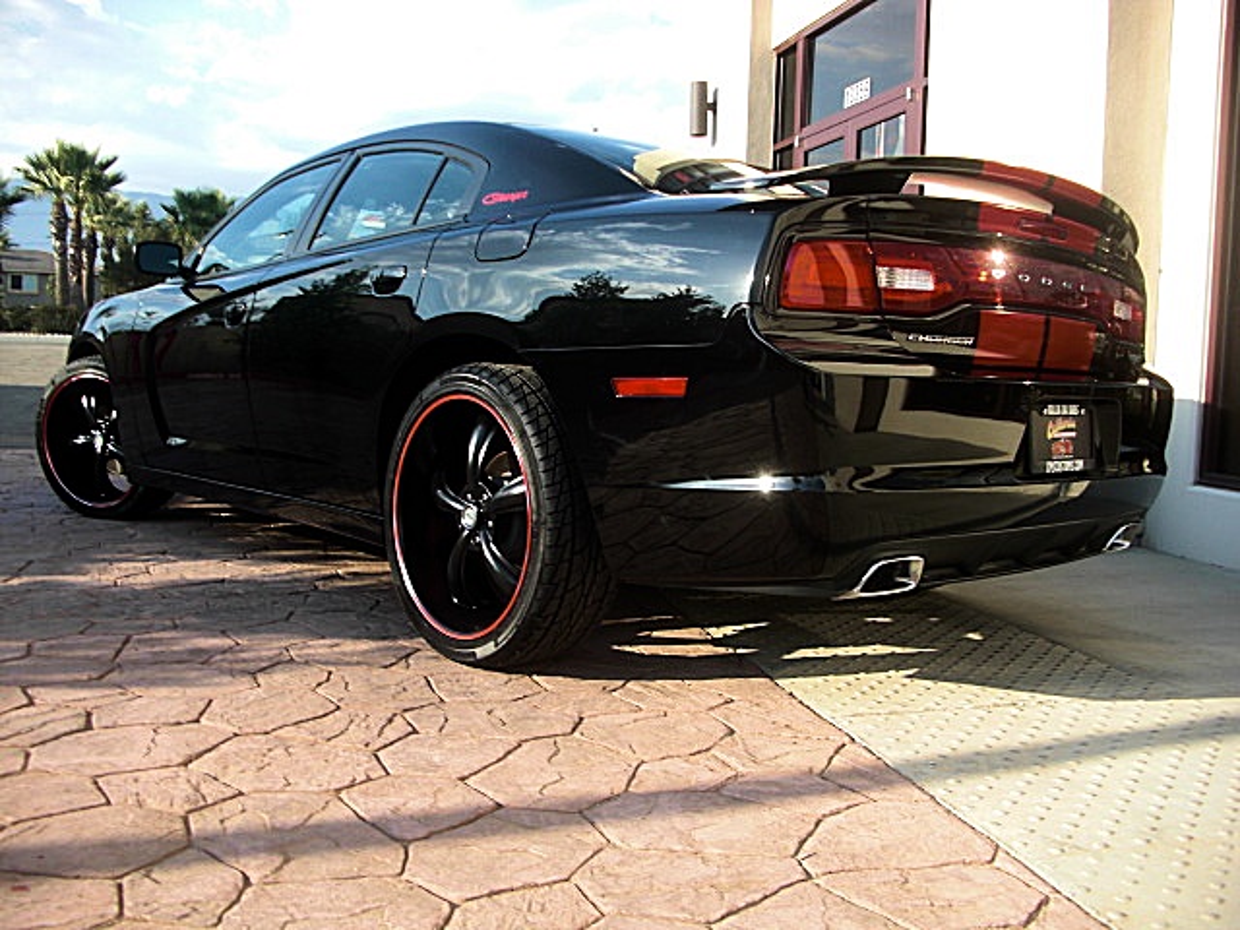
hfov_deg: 51.4
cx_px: 620
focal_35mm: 36
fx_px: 1290
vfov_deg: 39.7
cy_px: 465
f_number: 2.8
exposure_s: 1/320
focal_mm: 6.3
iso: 50
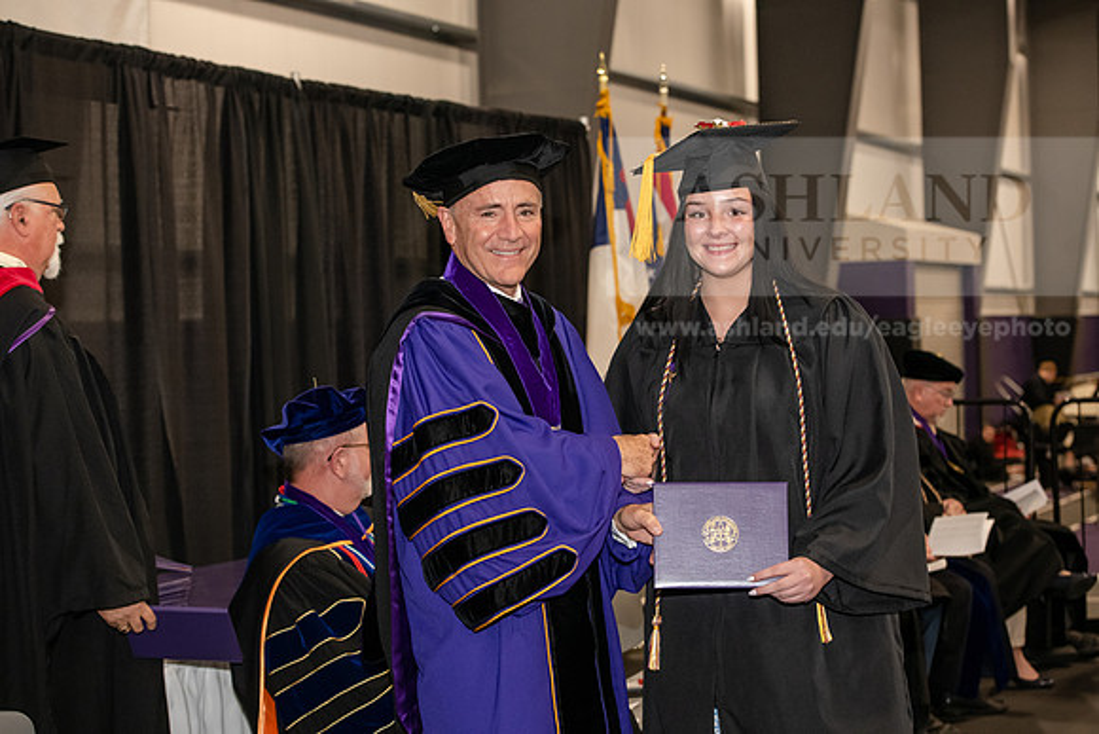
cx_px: 550
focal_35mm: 70
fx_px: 2137
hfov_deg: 28.8
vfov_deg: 19.5
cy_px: 367
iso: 2500
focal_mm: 70
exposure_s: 1/200
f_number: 5
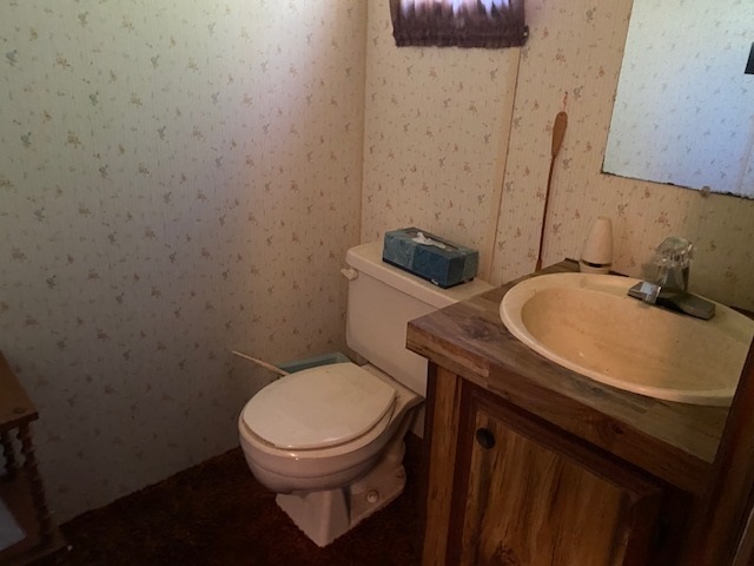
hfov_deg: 67.3
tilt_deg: -20.1
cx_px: 377
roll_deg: -4.4
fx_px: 566
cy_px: 283
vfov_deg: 53.1
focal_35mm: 26
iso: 800
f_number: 1.8
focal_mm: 4.25
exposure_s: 1/30
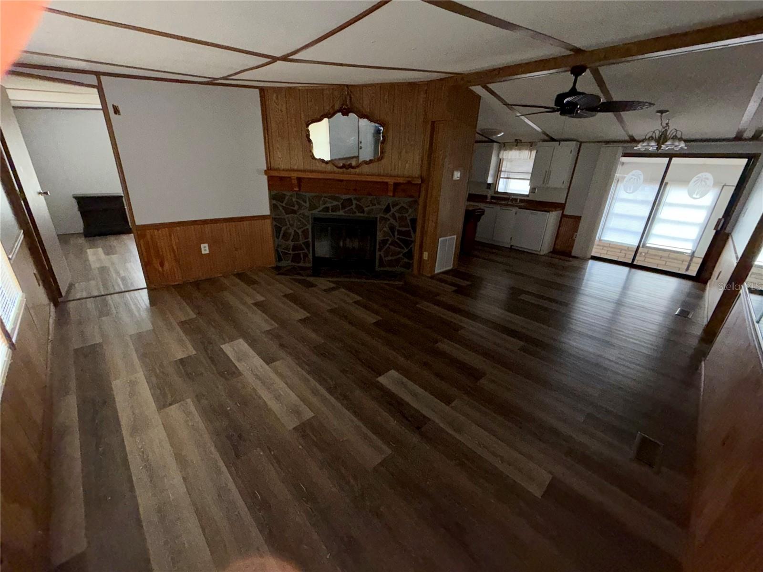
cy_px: 286
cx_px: 382
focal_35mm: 14
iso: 160
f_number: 2.2
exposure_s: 1/60
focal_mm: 2.22
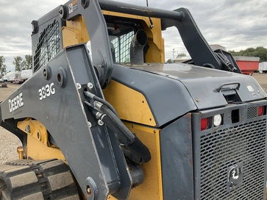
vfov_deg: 44.1
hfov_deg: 56.8
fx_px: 247
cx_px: 128
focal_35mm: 32
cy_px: 97
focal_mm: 3
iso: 20
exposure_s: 1/226
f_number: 1.8
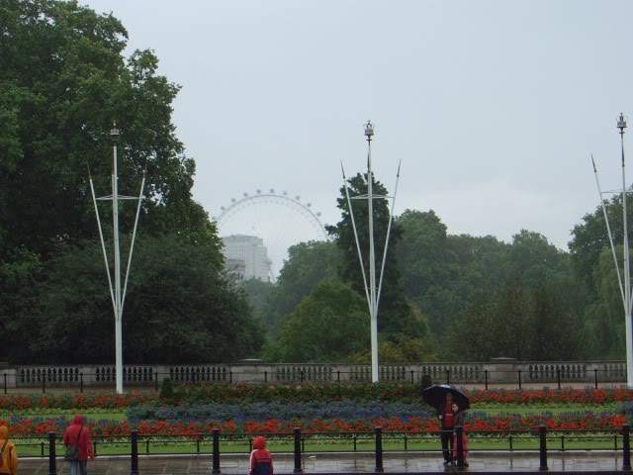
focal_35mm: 84
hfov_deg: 23.3
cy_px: 238
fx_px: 1536
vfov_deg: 17.6
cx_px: 316
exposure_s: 1/60
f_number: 4.1
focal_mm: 17.2
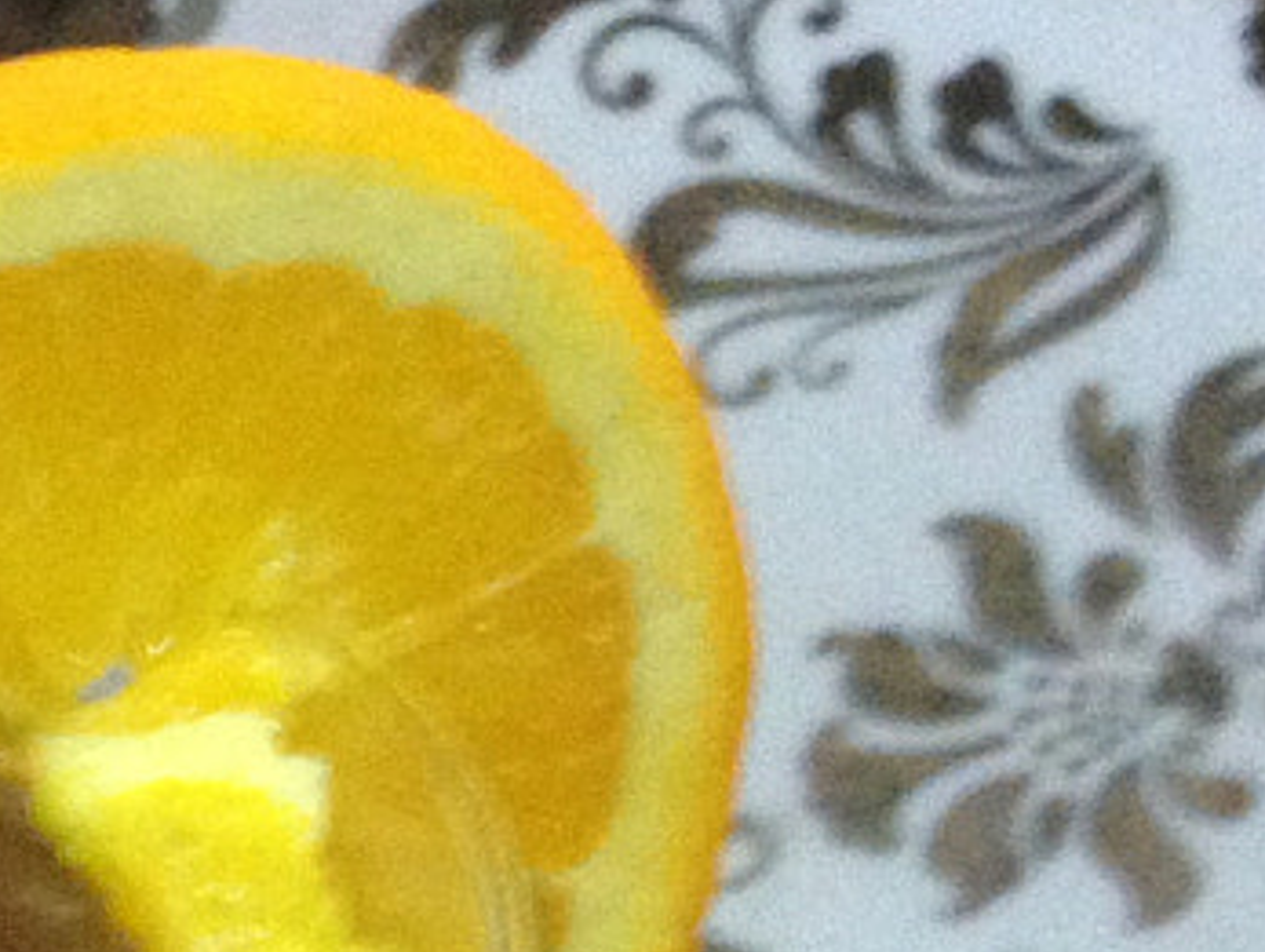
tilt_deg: -27.1
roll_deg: -2.9
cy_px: 945
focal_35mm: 152
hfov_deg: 11.9
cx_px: -1061
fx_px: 5560
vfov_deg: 9.7
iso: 320
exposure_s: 1/20
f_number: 2.4
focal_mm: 4.12
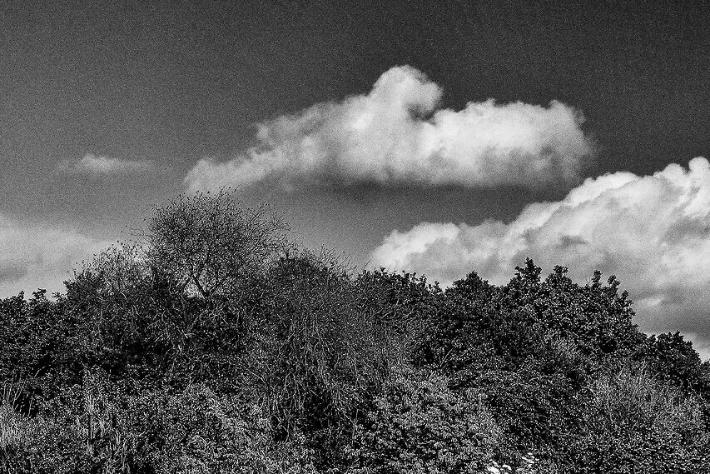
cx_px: 872
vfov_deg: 6.5
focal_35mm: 211
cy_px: 495
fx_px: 4162
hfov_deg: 9.6
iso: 125
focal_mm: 50
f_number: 8
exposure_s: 1/300
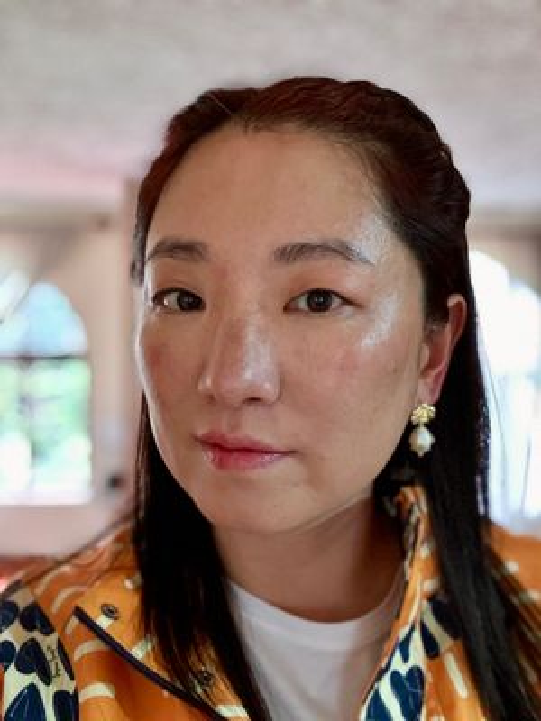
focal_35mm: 30
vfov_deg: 60.0
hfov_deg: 46.8
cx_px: 270
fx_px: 625
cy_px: 360
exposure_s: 1/34
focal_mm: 2.69
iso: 400
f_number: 1.9
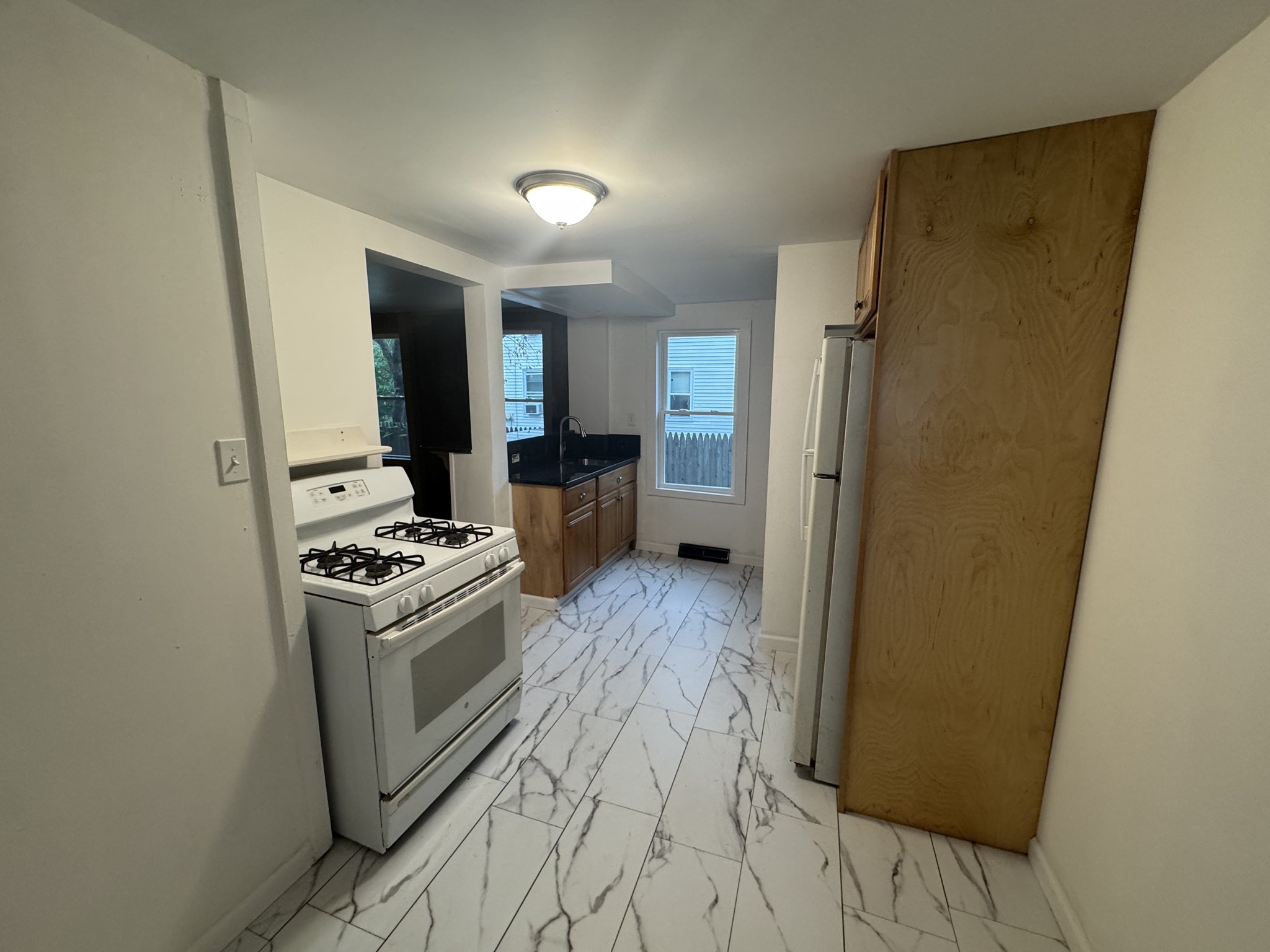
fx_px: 514
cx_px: 635
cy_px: 476
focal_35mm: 14
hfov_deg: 102.1
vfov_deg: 85.7
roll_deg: +0.0
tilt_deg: -10.4
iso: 250
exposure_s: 1/60
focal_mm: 2.22
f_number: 2.2
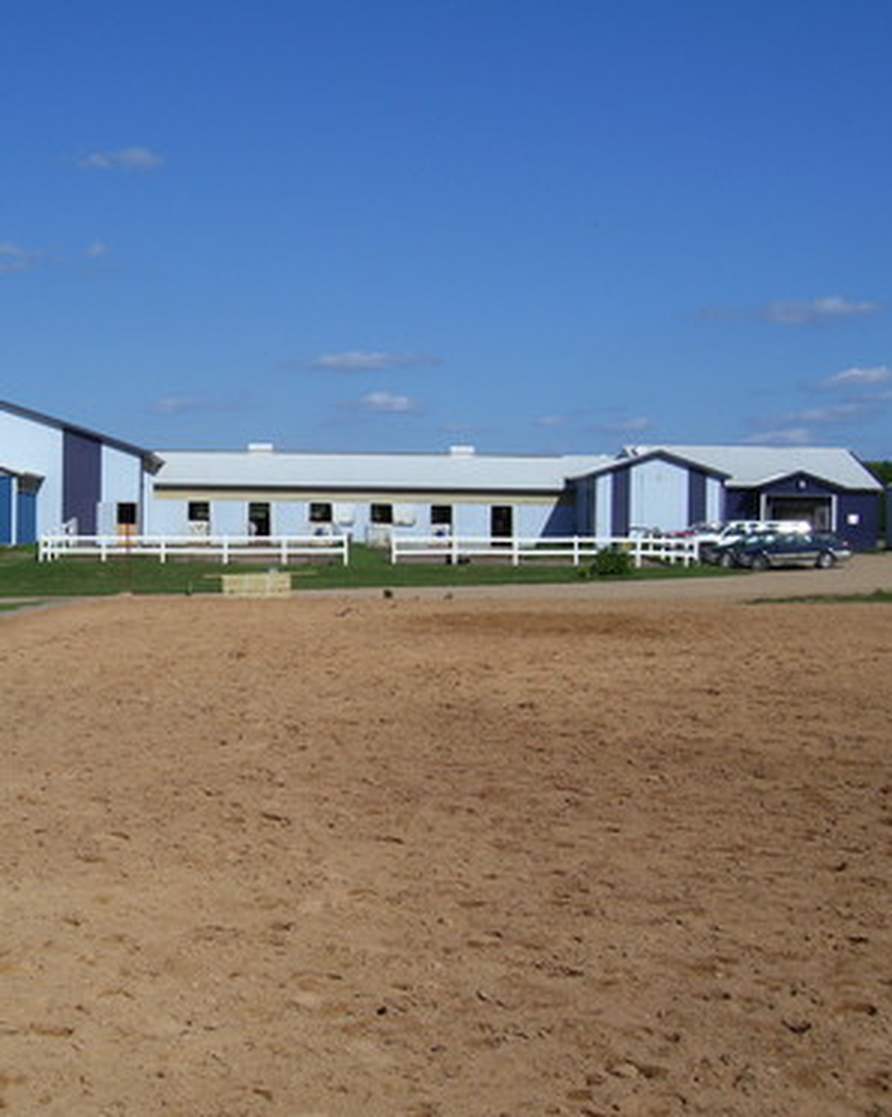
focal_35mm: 55
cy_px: 558
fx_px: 1816
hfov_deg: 27.0
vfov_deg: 34.2
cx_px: 174
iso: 80
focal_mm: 7
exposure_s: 1/1000
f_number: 5.6
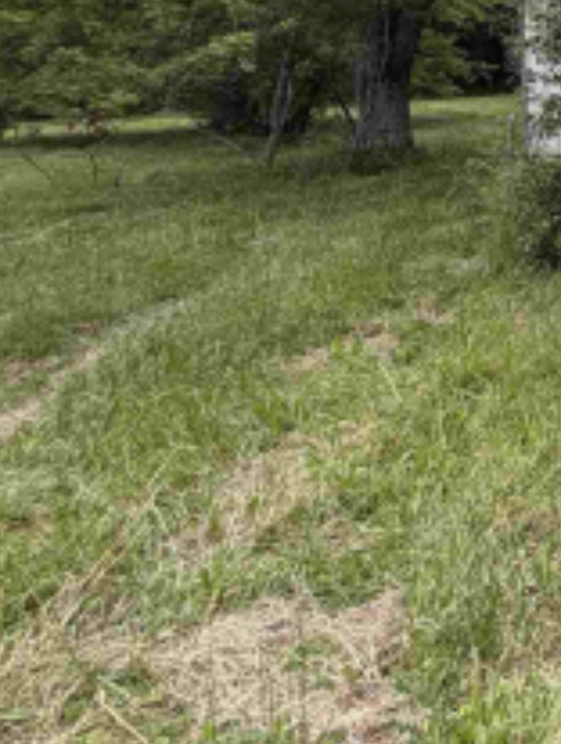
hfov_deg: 20.5
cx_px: 1052
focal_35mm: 45
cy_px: 47
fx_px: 969
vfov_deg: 38.5
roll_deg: +2.2
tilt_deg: +0.8
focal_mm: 2.22
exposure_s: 1/243
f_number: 2.2
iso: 40
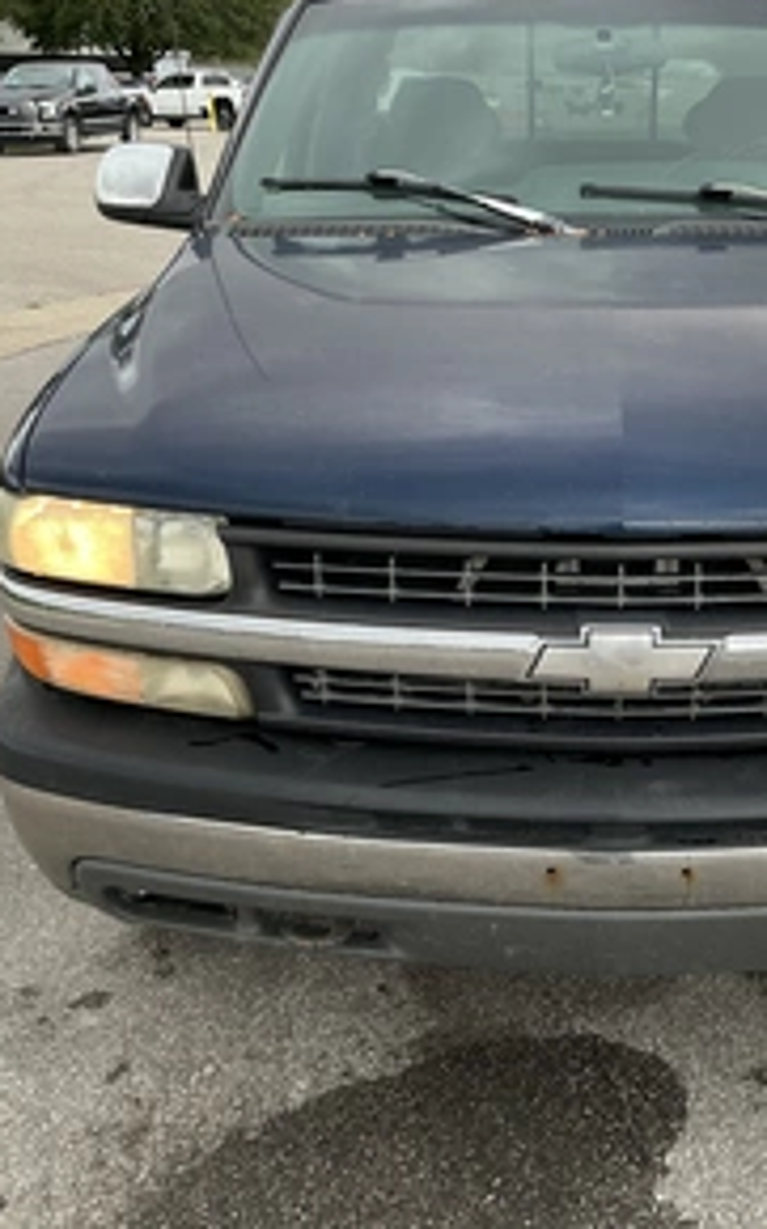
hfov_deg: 30.8
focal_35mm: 41
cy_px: 610
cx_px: 564
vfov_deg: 48.2
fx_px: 1373
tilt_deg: -18.9
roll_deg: -1.2
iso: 20
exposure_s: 1/181
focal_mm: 3
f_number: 1.8
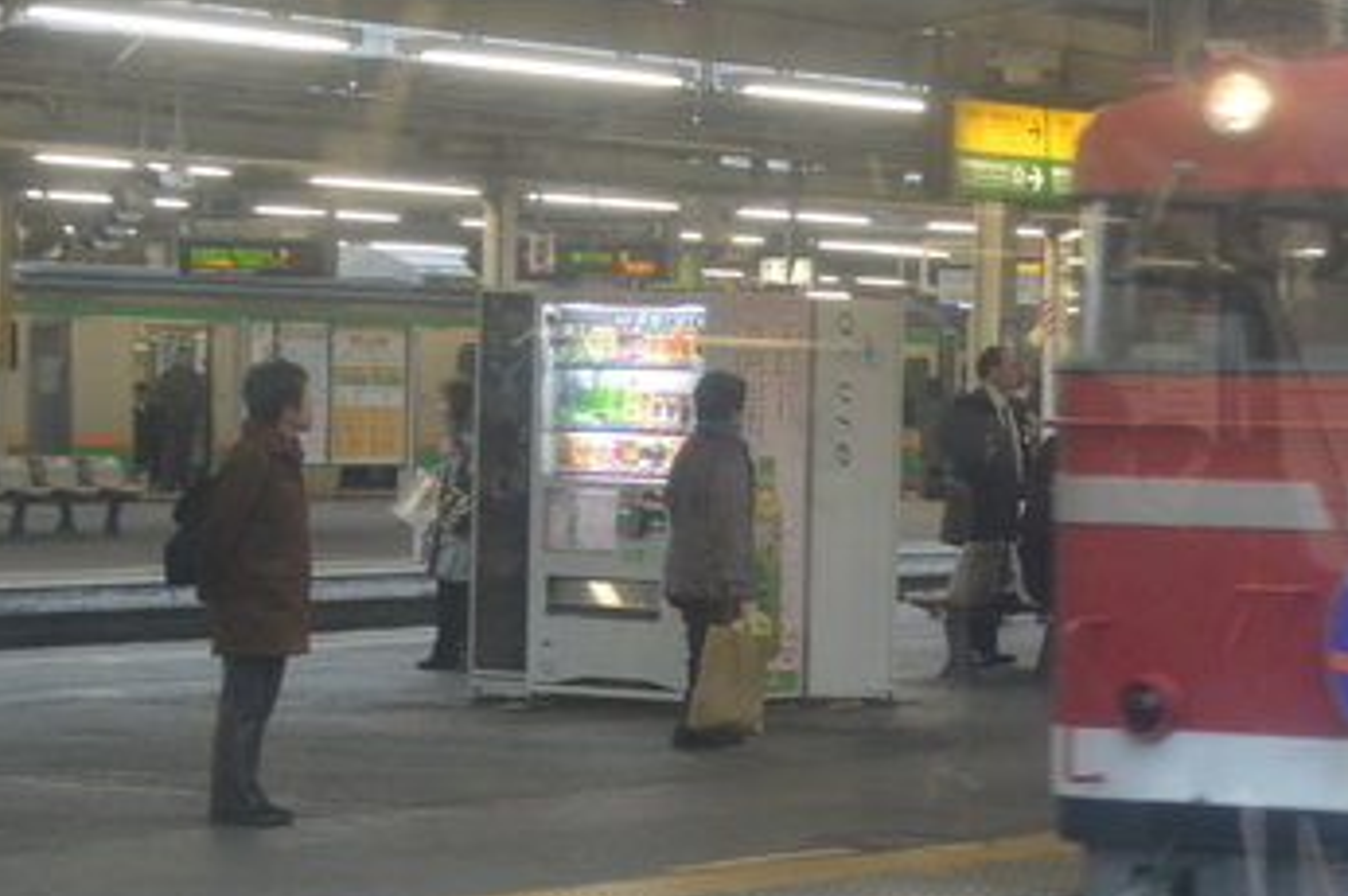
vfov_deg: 10.9
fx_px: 4676
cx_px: 1297
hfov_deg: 16.1
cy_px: 588
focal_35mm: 125
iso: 1000
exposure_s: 1/60
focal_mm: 36
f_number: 5
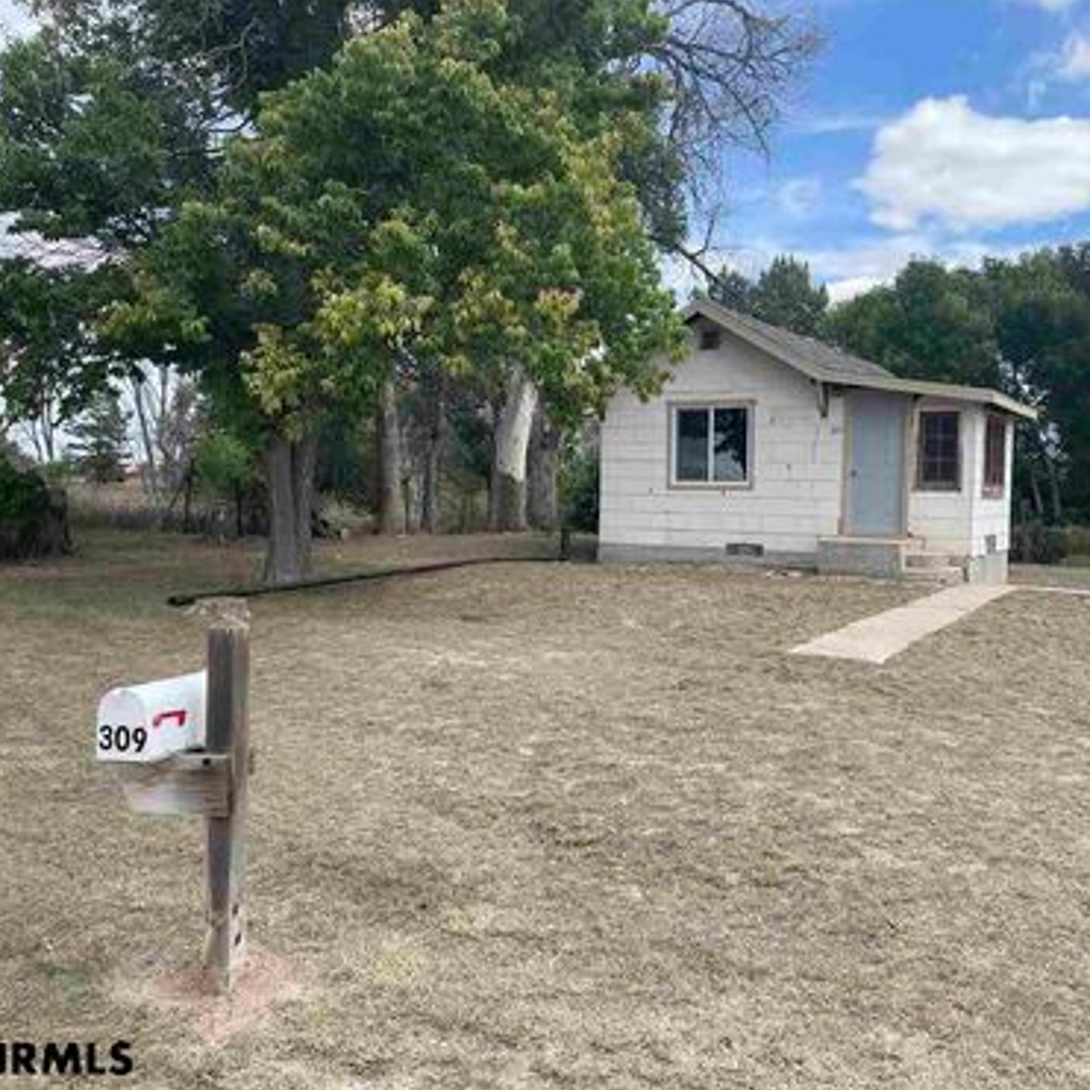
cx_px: 655
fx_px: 1104
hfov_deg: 52.2
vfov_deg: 52.5
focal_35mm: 31
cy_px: 545
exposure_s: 1/1949
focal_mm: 4.2
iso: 32
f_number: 1.6
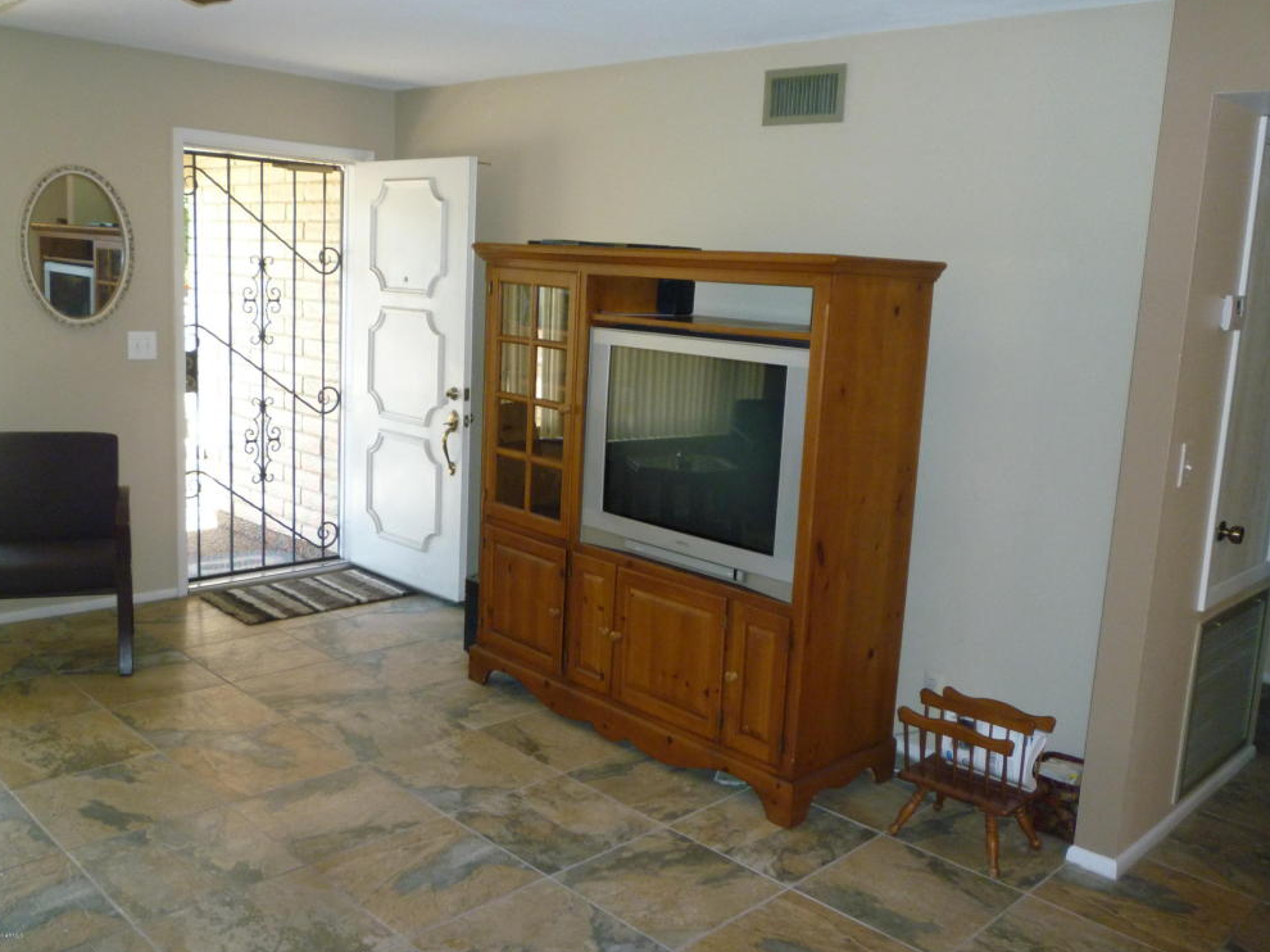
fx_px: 1100
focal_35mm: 30
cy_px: 473
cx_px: 645
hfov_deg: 60.0
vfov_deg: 46.8
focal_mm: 5.2
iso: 250
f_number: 3.3
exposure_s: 1/30
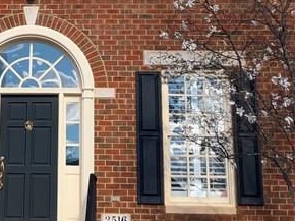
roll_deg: -1.4
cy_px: -21
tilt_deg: +19.9
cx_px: 68
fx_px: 843
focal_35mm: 99
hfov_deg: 19.7
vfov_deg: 14.6
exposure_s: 1/1080
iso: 20
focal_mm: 3.99
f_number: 1.8
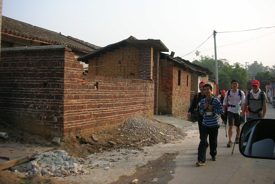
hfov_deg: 51.9
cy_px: 80
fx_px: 283
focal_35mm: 37
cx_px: 136
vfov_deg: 35.9
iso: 50
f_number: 3
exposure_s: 1/250
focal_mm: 5.8
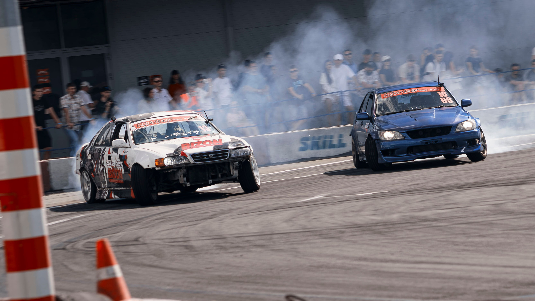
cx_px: 219
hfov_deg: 10.5
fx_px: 2897
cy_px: 138
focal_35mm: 204
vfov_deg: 6.0
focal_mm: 110
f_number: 8
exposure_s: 1/125
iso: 100
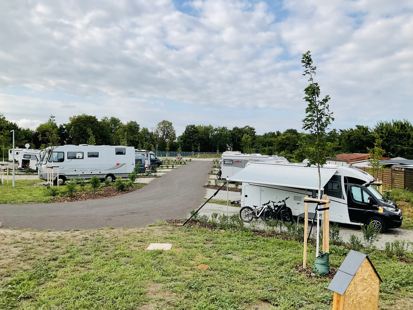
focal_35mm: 29
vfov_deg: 48.2
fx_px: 346
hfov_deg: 61.7
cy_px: 155
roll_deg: -1.9
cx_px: 206
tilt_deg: -1.1
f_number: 1.8
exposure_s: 1/1451
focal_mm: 3
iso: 16
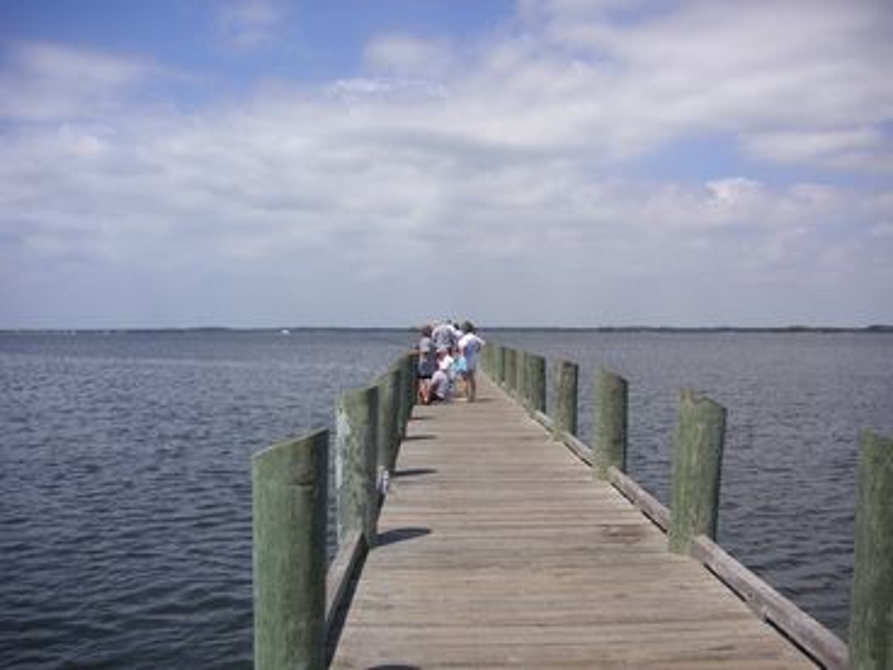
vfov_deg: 38.7
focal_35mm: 37
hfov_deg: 50.1
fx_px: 955
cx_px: 446
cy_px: 335
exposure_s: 1/250
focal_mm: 6.1
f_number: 6.7
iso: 50
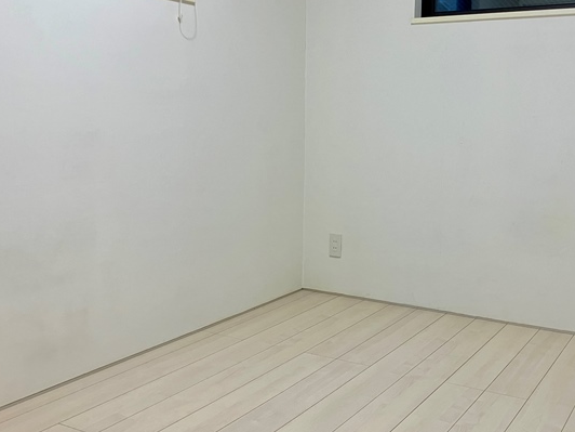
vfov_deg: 35.7
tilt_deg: -3.6
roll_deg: -0.9
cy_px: 159
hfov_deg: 46.3
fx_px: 664
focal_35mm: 40
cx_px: 366
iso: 50
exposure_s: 1/50
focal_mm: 3.99
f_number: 1.8
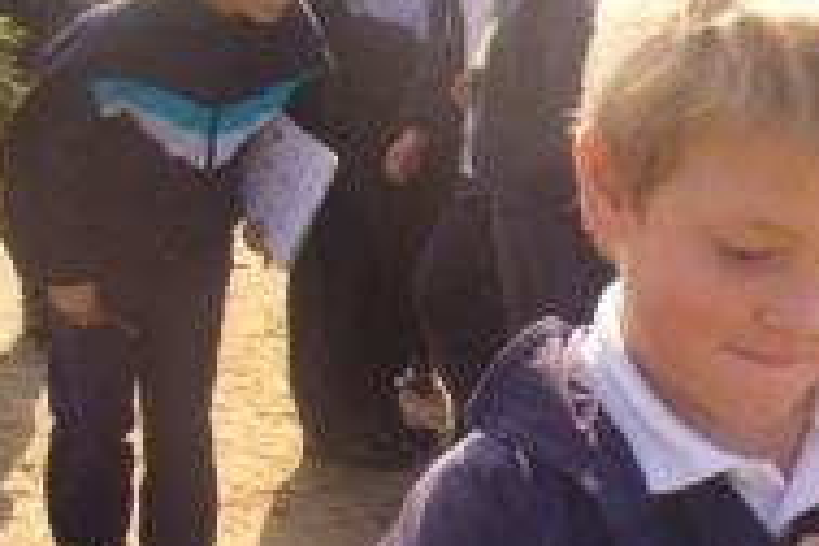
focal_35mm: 91
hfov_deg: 21.3
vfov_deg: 14.9
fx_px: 2070
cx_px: 884
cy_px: 87
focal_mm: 6.1
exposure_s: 1/500
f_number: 2.8
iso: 80
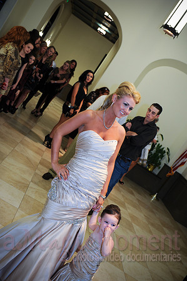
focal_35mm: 44
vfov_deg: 44.5
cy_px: 140
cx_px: 94
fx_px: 344
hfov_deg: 30.4
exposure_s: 1/30
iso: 500
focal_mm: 44
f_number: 4.5
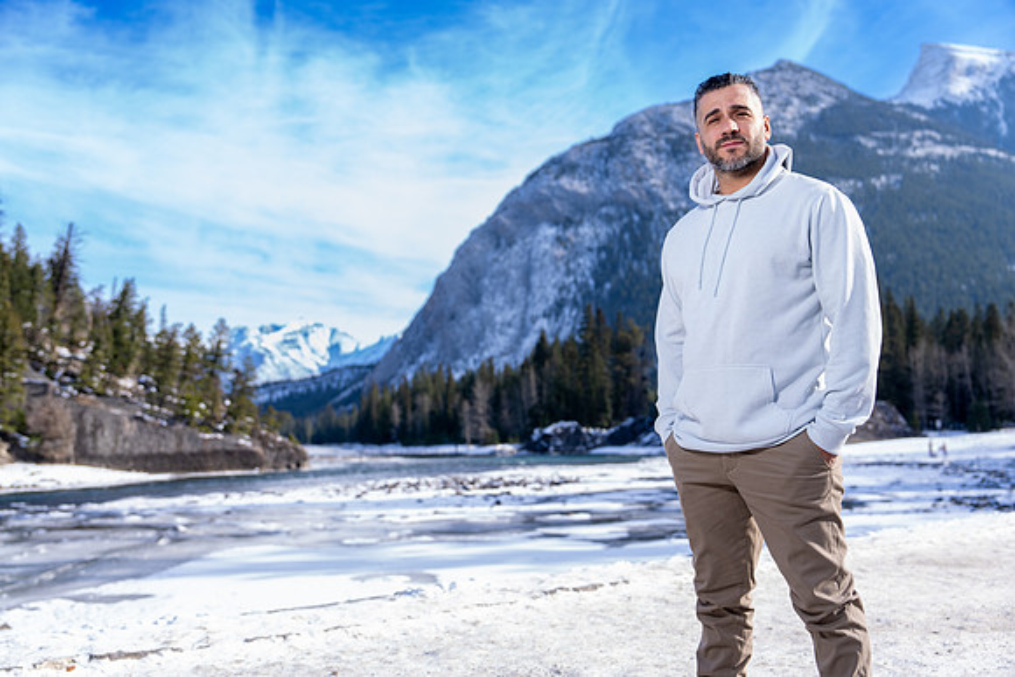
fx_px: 959
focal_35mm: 34
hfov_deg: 55.8
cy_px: 338
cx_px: 508
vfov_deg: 38.9
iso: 50
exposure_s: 1/400
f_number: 2.8
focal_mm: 34
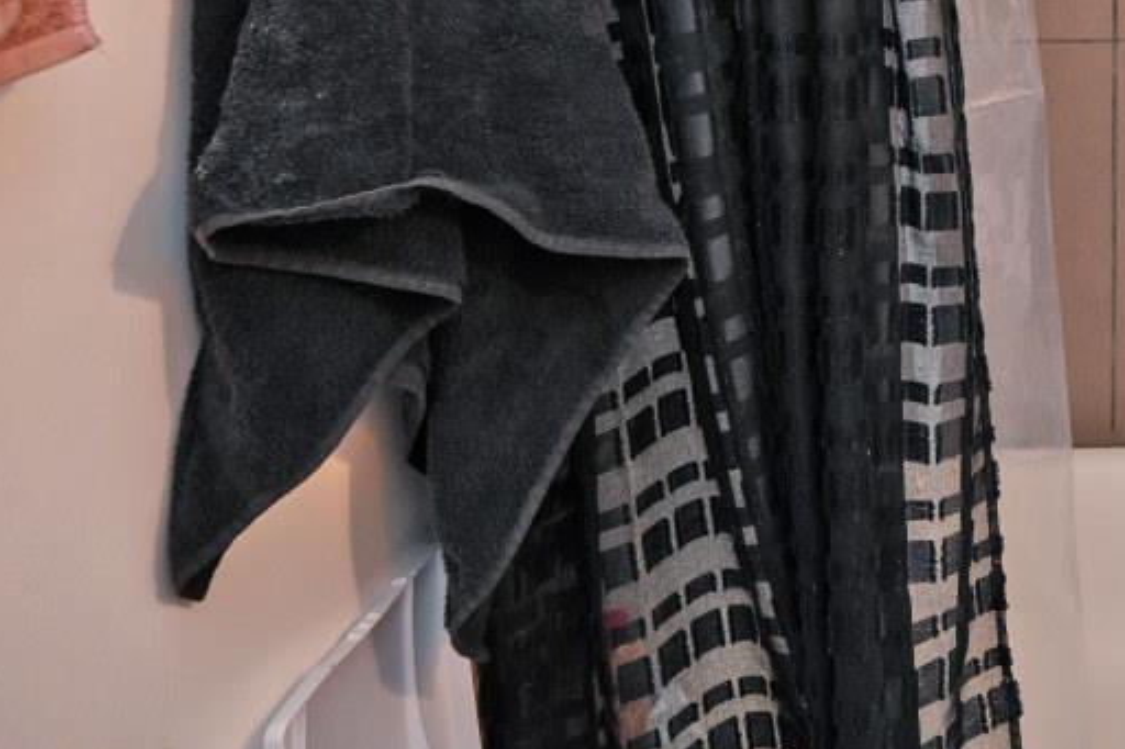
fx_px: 1281
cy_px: -239
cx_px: 1318
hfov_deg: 37.2
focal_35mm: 41
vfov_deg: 27.1
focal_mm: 14
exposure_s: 1/60
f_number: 4
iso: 450
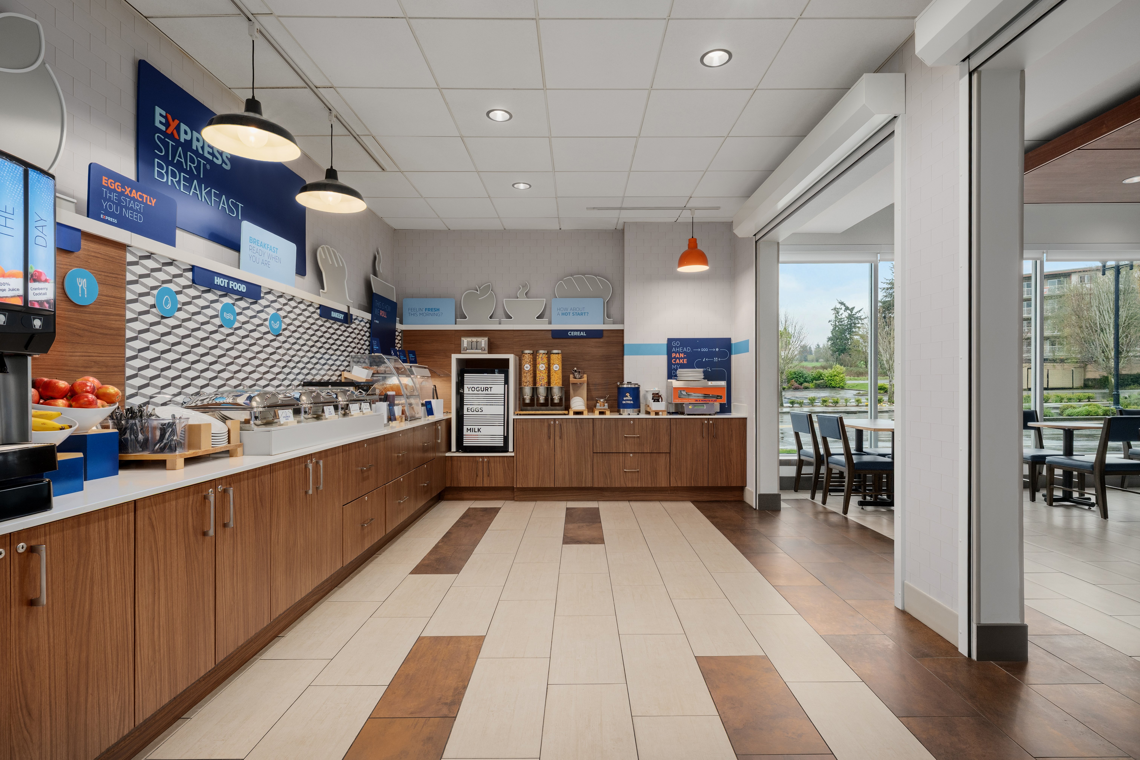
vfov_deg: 70.4
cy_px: 380
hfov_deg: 93.3
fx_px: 538
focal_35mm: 17
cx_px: 570
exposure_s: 1/160
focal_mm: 17
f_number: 10
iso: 400
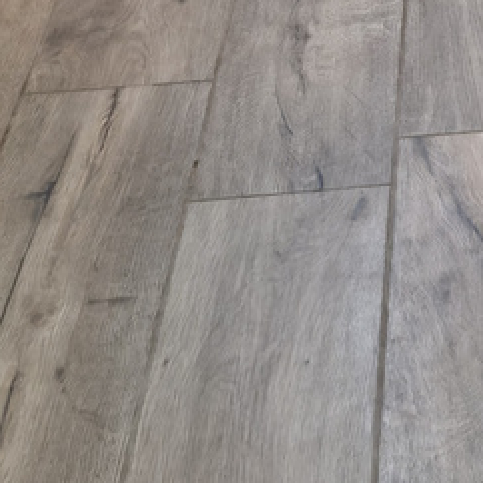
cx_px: 1048
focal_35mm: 129
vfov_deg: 10.8
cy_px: -802
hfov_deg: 11.7
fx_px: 2036
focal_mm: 6.5
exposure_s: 1/60
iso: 125
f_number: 1.4
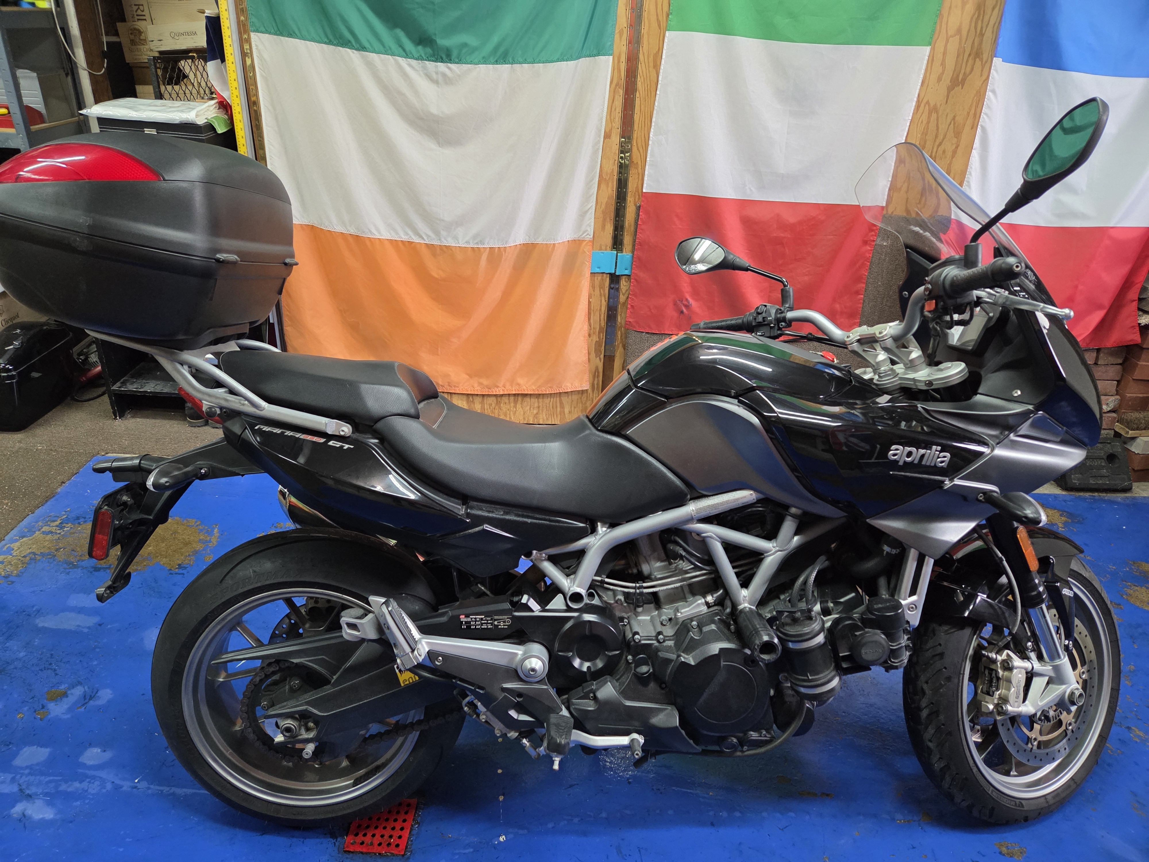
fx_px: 763
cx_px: 574
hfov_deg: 73.9
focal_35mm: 23
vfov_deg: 58.9
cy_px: 431
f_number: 1.8
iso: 500
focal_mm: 5.4
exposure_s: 1/120
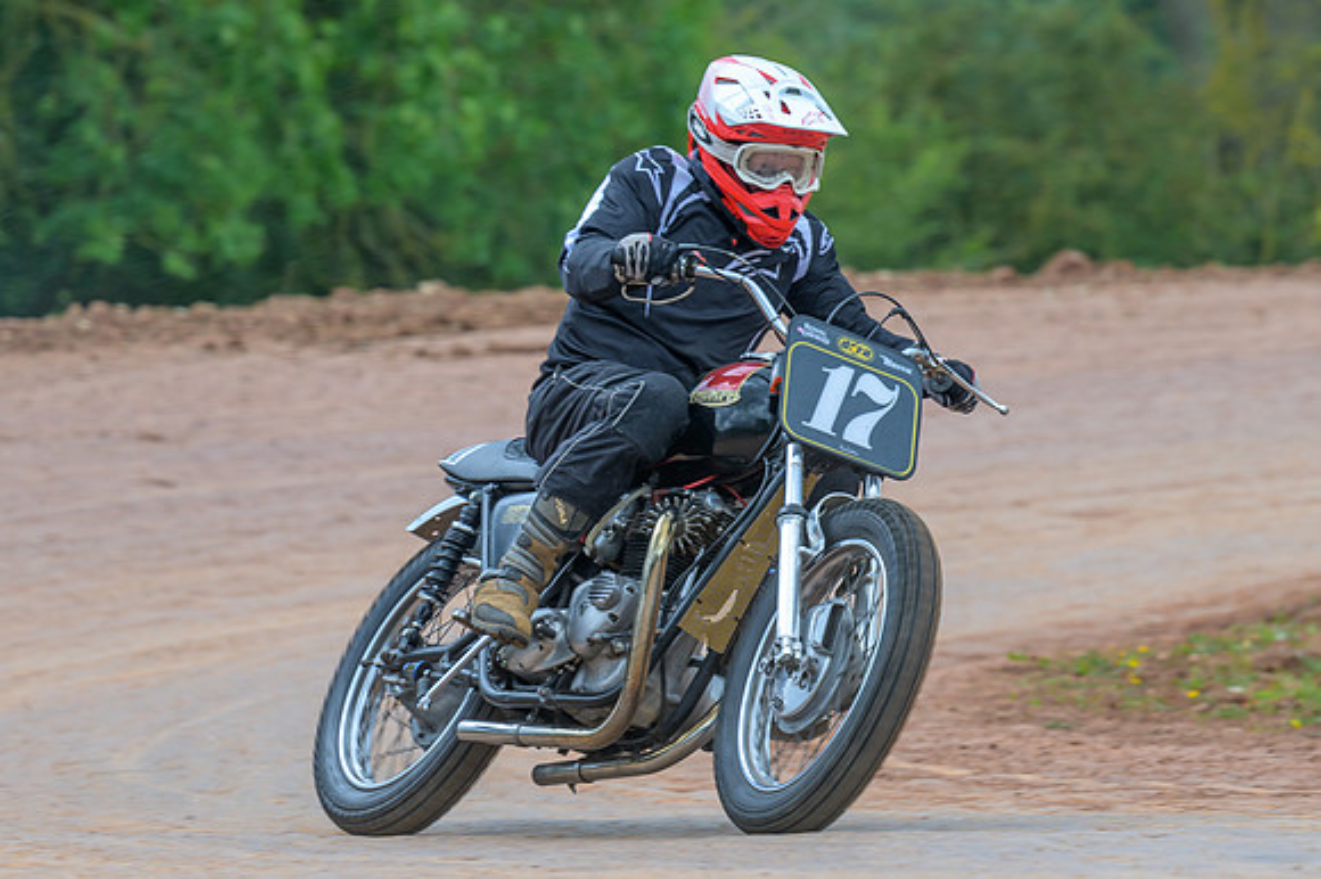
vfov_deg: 4.6
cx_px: 723
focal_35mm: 299
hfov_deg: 6.9
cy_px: 506
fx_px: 10967
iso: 250
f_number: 4
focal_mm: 155
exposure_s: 1/400
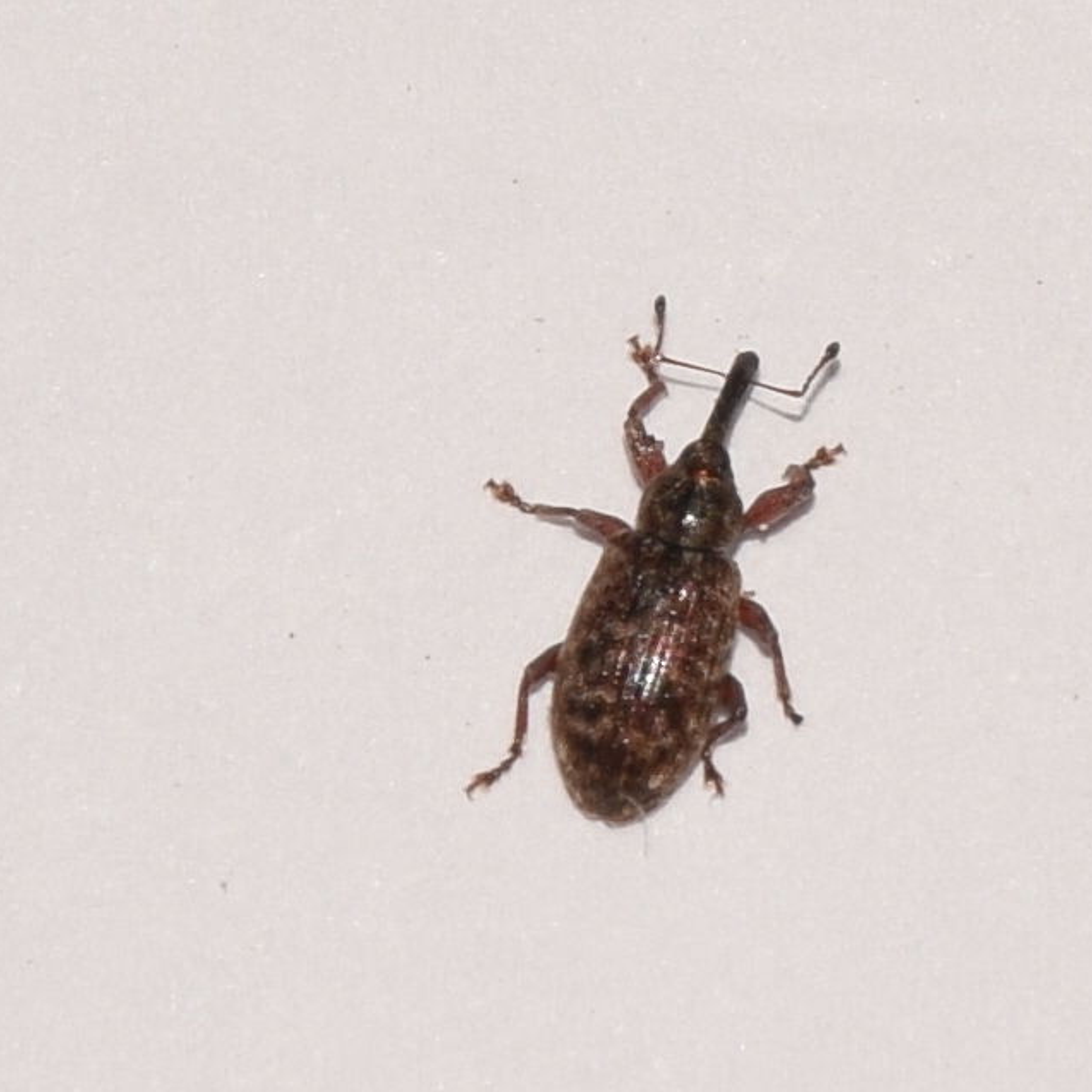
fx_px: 9601
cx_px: 677
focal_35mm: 269
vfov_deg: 6.5
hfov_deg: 6.5
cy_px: 547
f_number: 16
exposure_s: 1/200
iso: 100
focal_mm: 140
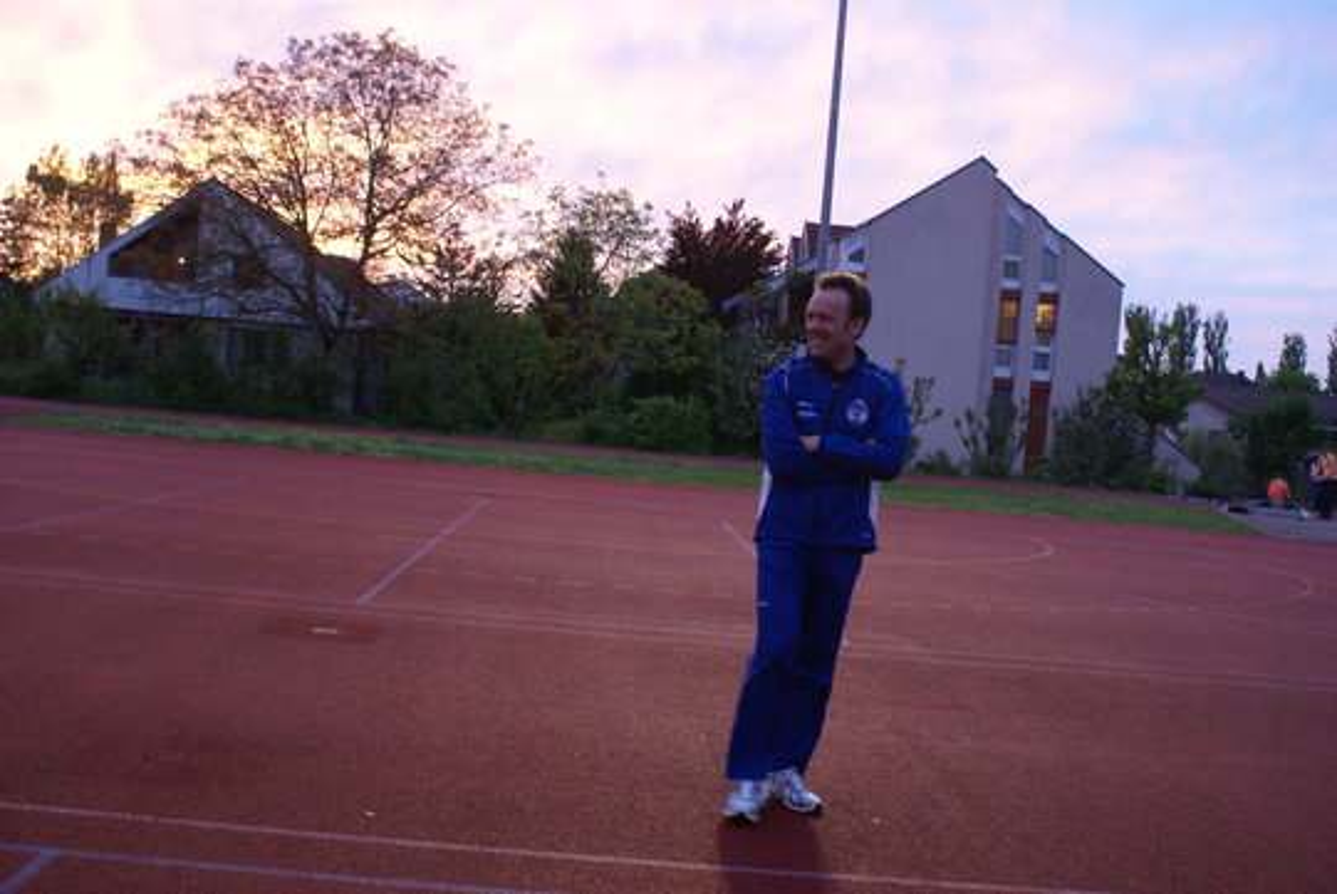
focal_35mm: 36
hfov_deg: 53.1
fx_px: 1338
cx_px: 668
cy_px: 447
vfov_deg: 36.9
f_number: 4.5
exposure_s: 1/60
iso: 800
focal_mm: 24
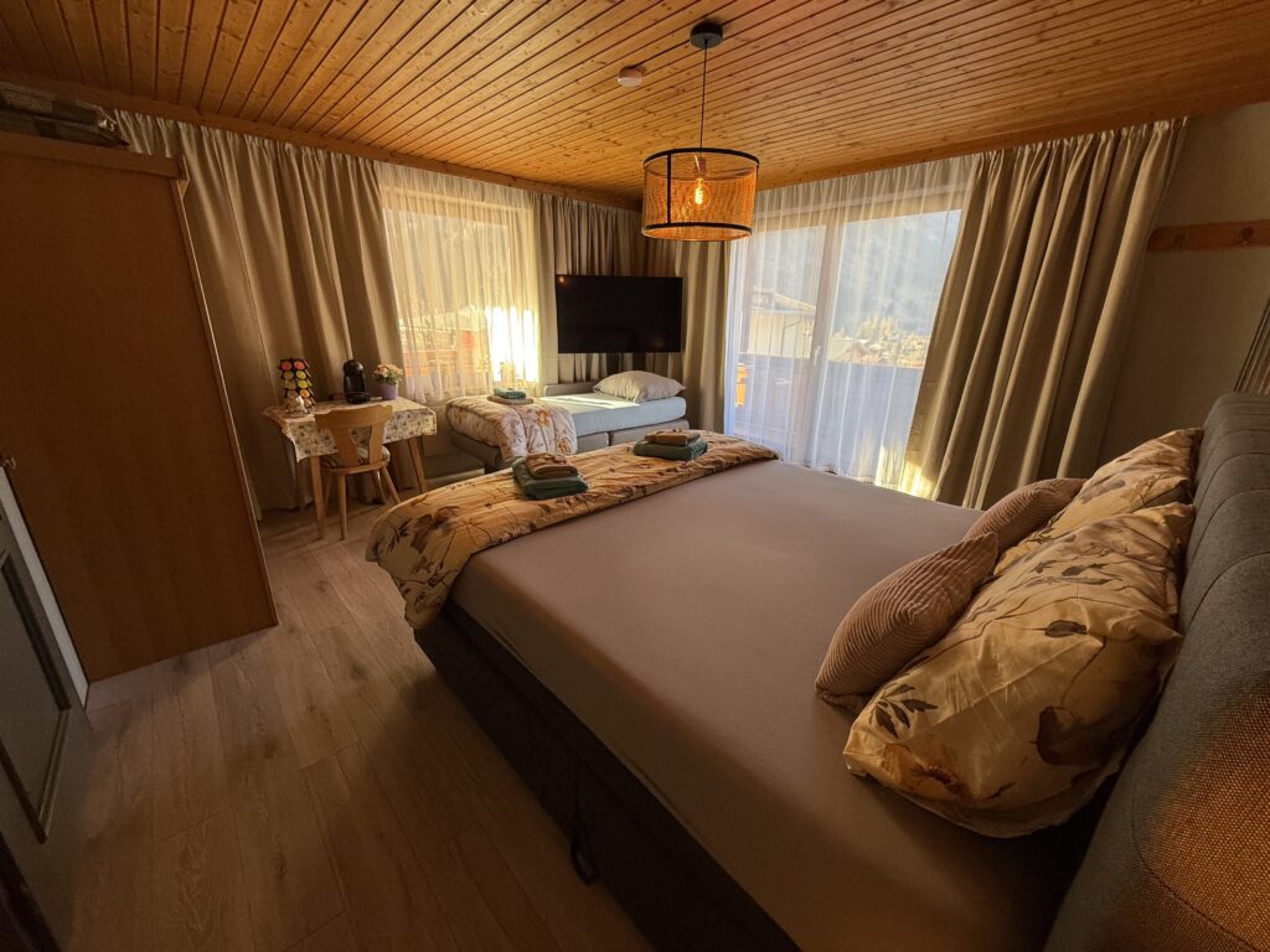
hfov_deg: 102.1
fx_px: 514
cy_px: 476
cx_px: 635
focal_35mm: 14
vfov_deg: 85.7
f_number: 2.2
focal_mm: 2.22
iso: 160
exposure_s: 1/100
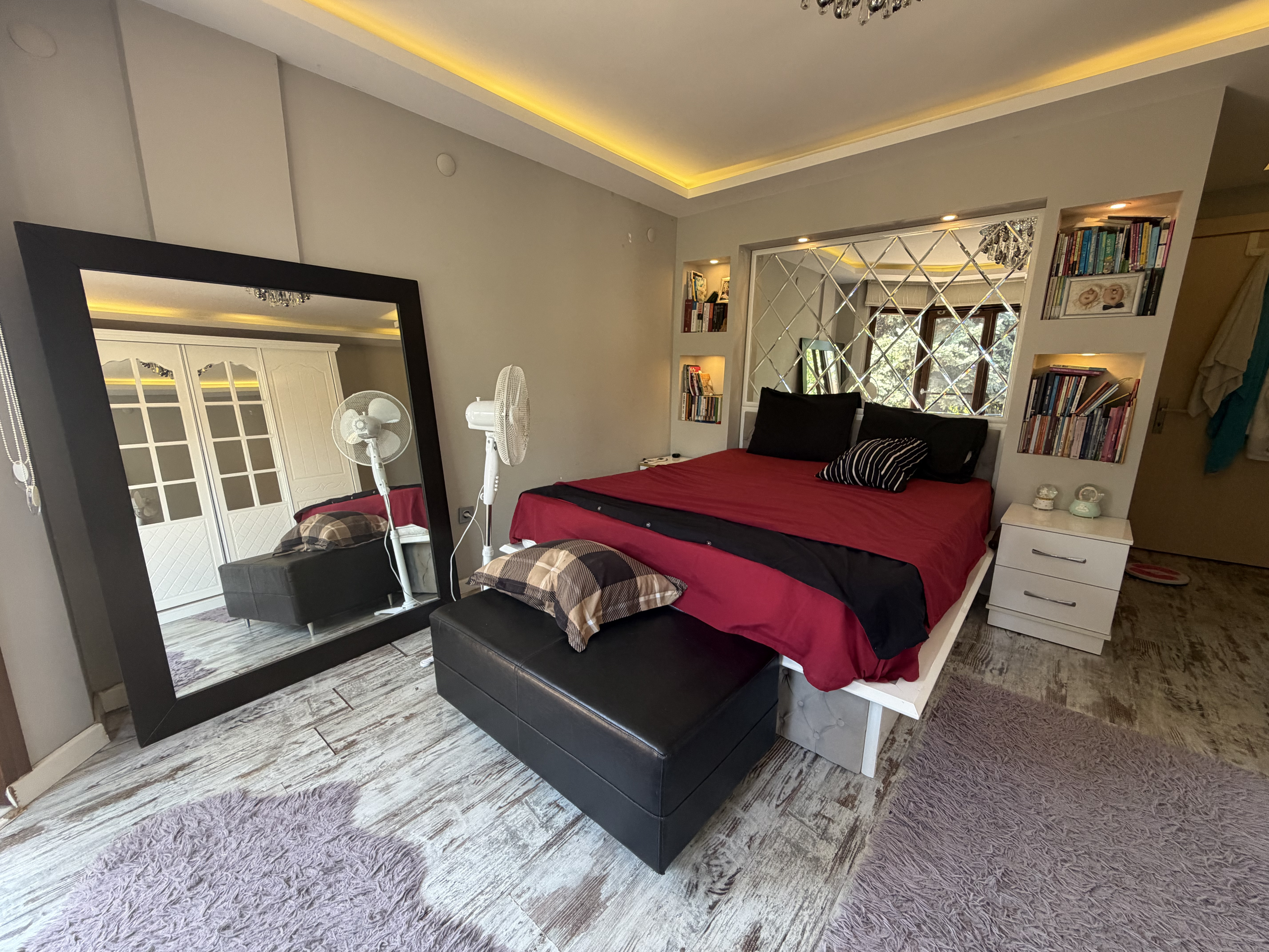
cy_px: 476
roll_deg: +0.0
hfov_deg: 102.1
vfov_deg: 85.7
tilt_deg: -11.2
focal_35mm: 14
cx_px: 634
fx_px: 513
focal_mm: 2.22
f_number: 2.2
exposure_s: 1/121
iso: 250
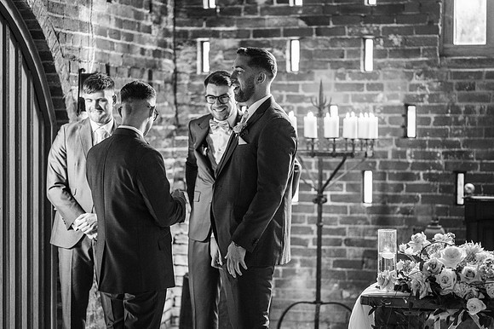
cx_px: 247
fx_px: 1166
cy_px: 164
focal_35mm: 85
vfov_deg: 16.1
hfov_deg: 23.9
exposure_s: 1/200
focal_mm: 85
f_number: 1.8
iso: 1400
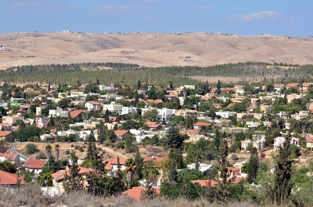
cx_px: 156
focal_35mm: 105
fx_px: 911
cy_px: 104
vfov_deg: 13.0
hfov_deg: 19.5
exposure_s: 1/1600
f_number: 10
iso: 640
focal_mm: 70
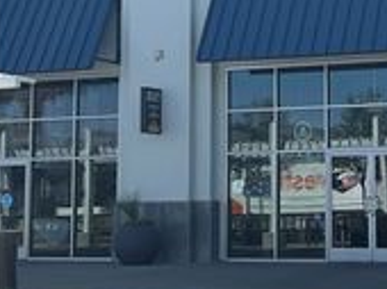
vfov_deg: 15.0
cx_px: 341
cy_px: 68
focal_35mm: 98
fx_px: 1094
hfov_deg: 19.7
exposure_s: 1/3257
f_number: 1.5
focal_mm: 5.7
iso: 50
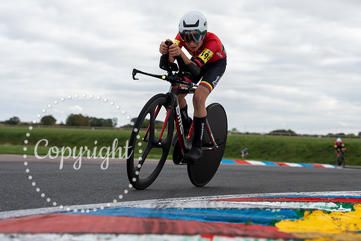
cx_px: 192
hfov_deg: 22.9
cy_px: 96
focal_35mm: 89
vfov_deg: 15.4
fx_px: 890
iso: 100
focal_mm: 62
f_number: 3.5
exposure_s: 1/1000
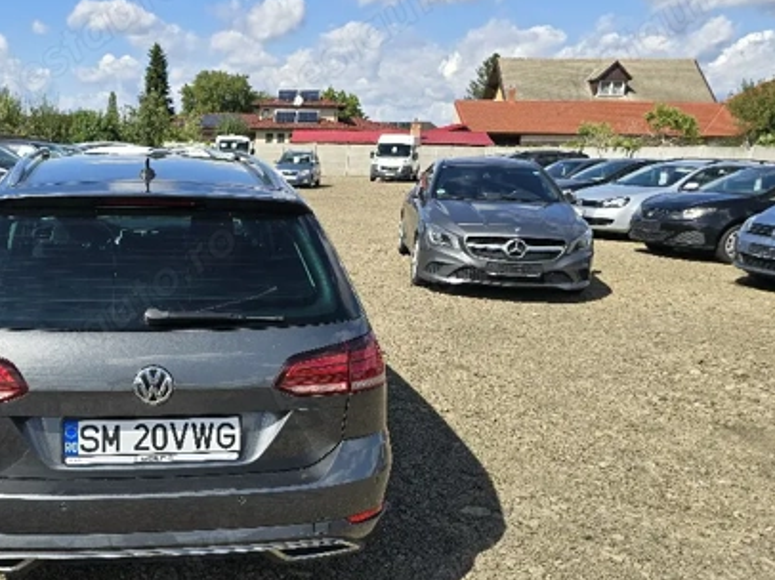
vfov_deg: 41.7
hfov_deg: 51.9
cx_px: 204
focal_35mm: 34
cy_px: 330
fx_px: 761
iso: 12
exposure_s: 1/667
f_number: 1.7
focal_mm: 6.3
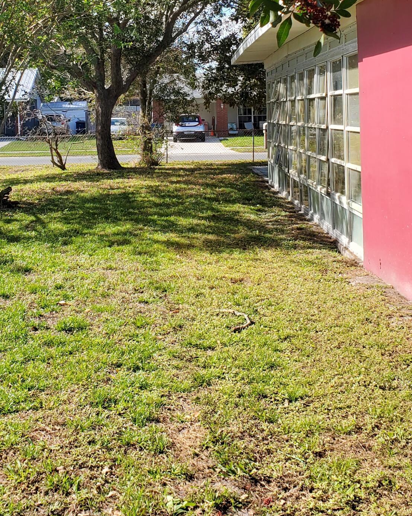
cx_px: 135
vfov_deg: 33.6
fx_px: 838
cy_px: 137
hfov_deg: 27.4
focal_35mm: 55
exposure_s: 1/1002
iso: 50
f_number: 2.4
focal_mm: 4.3
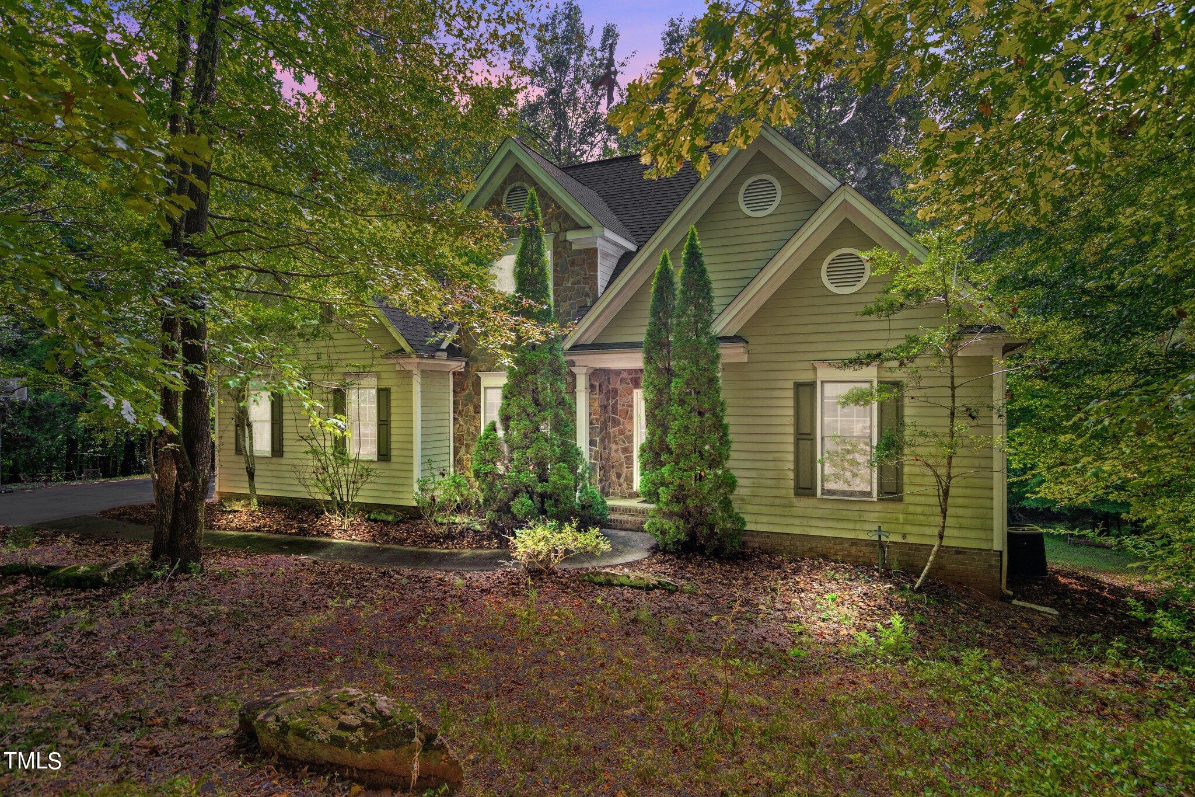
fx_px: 664
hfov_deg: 84.0
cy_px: 398
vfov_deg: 61.9
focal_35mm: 20
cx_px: 598
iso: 640
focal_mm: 20
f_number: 4
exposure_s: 1/200
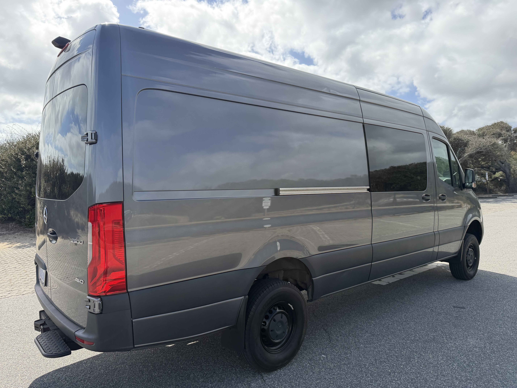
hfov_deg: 71.6
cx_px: 258
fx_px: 358
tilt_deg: -2.0
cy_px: 194
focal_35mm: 24
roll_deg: +0.6
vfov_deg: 56.8
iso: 100
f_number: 1.78
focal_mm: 6.76
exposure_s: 1/3584
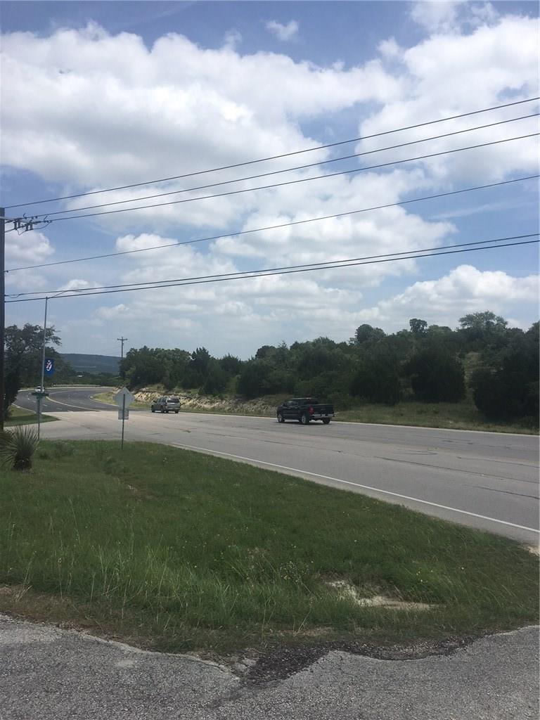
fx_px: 603
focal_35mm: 29
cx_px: 270
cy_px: 360
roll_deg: -0.8
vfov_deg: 61.7
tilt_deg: +1.9
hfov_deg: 48.2
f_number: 2.2
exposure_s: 1/2747
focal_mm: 4.15
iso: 25
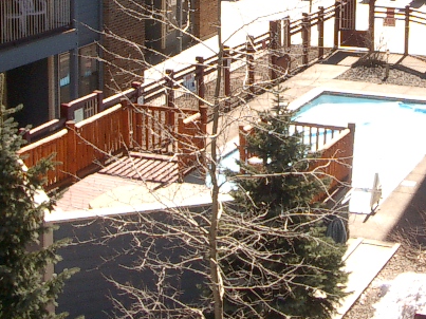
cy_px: -35
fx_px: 1095
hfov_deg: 22.0
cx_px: 258
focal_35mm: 89
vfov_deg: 16.1
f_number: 4.3
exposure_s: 1/400
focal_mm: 5.8
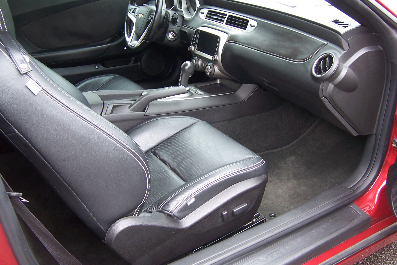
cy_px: 117
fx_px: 386
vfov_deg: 37.8
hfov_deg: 54.4
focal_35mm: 35
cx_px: 198
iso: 80
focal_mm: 5.5
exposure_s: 1/30
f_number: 3.4
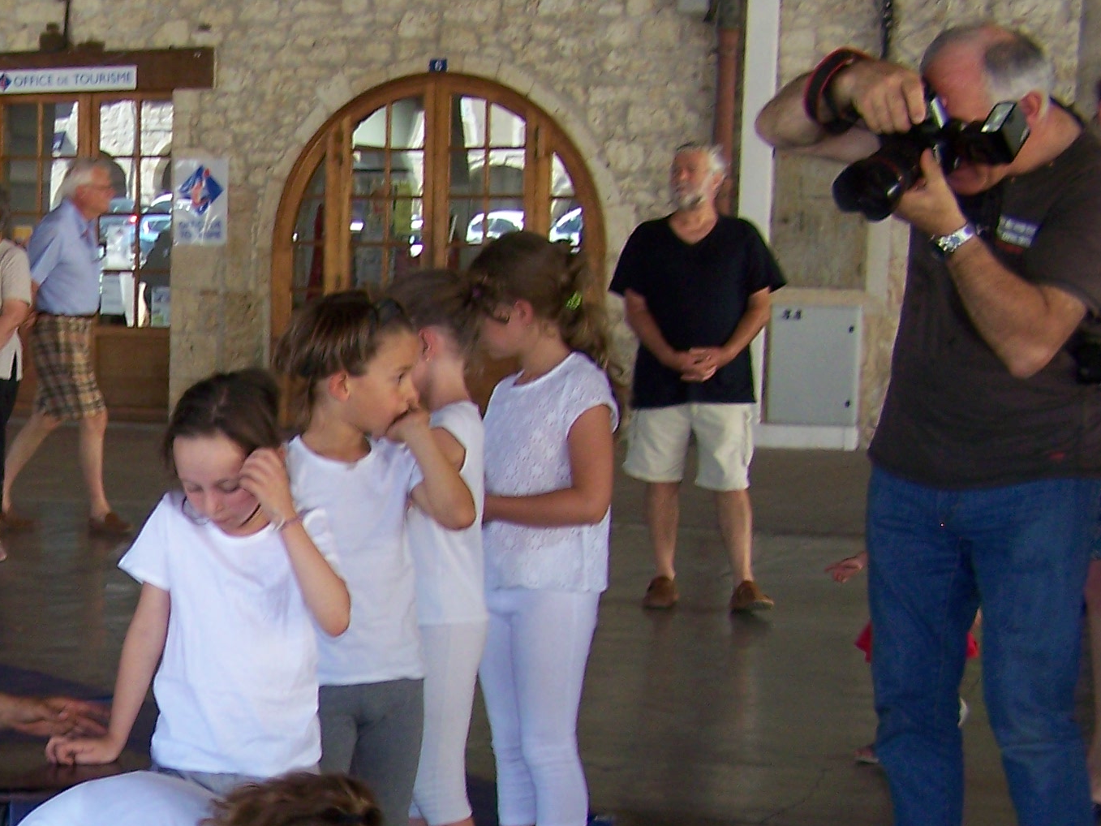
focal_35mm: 86
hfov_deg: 21.5
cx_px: -133
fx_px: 2736
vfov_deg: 17.1
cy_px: 628
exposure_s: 1/60
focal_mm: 6.3
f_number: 2.8
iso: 80
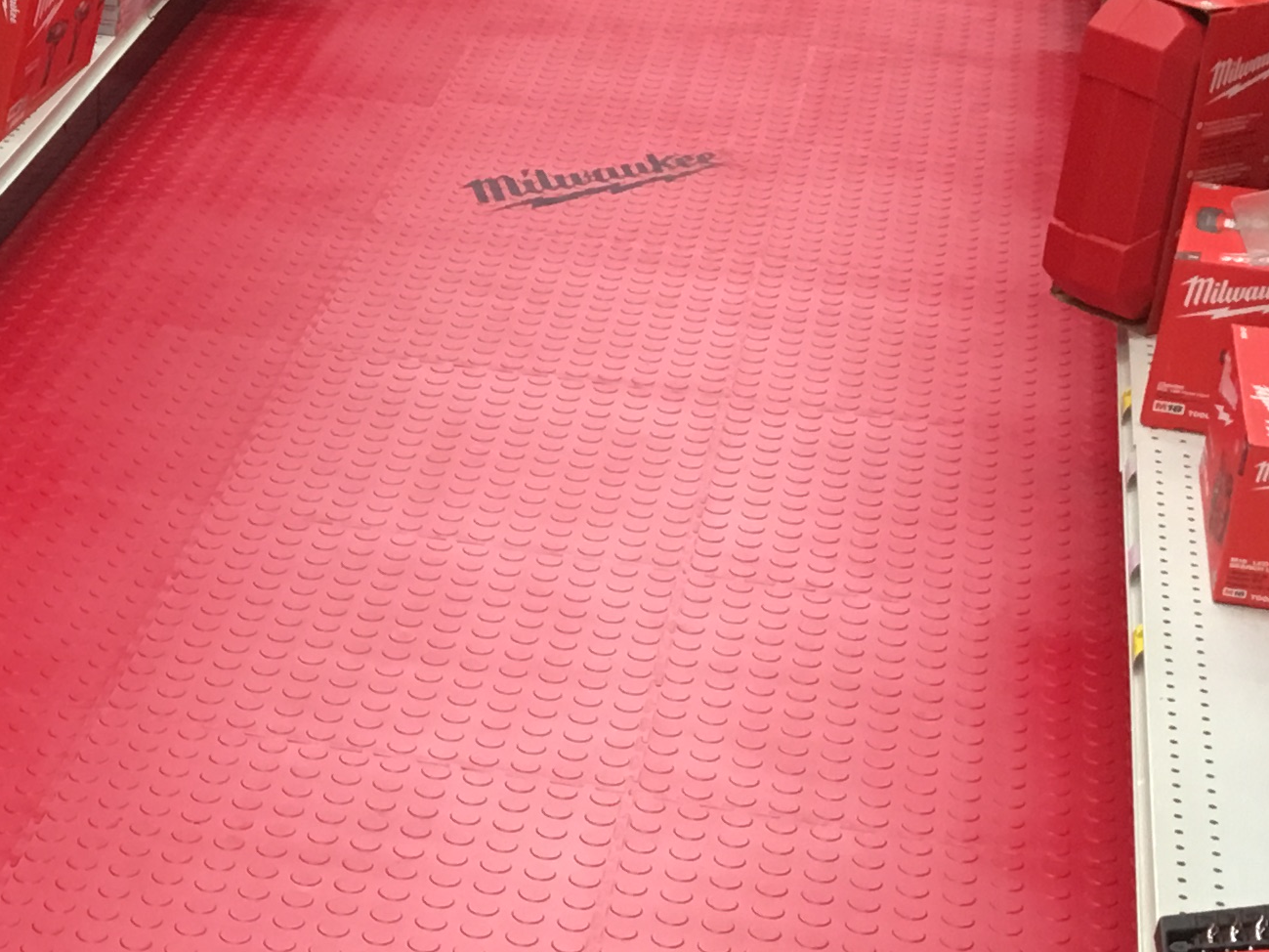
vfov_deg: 16.4
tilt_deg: -25.9
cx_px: -160
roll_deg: +0.3
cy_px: 584
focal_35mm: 90
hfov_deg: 20.6
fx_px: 3299
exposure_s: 1/30
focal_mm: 4.15
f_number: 2.2
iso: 100
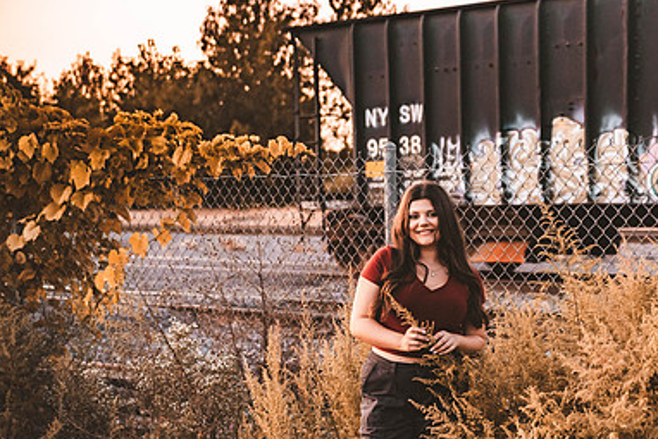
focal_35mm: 79
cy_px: 268
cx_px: 456
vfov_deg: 17.3
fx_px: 1444
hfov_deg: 25.5
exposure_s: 1/100
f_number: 2.8
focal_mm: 52
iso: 1000
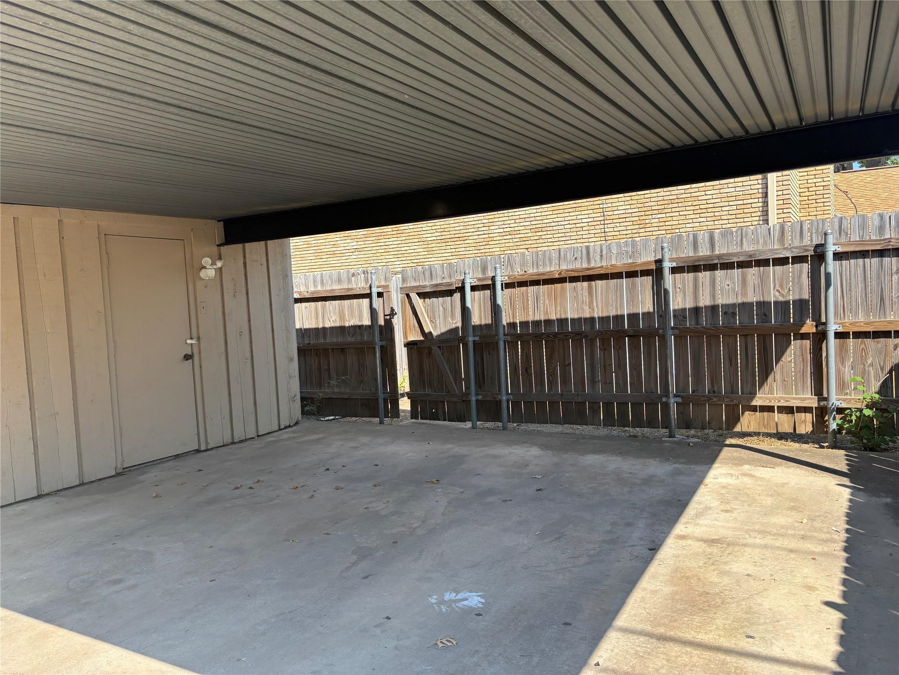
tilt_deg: -1.8
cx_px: 450
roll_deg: +2.8
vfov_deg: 53.1
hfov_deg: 67.3
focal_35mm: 26
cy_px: 338
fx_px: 675
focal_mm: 5.96
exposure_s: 1/1164
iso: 50
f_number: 1.6
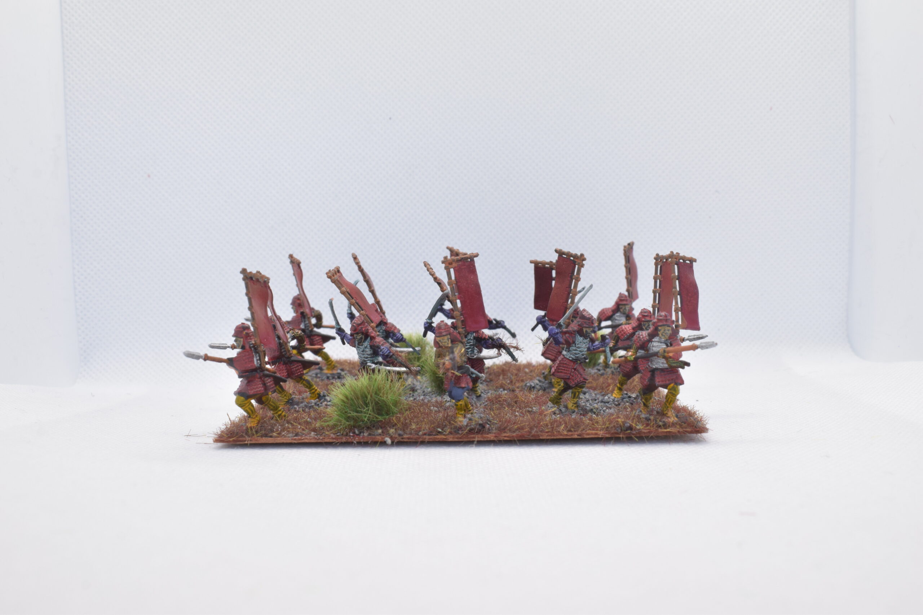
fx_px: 1077
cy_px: 308
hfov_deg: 46.4
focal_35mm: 42
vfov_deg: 31.9
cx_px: 462
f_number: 13
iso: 800
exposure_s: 1/60
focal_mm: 28
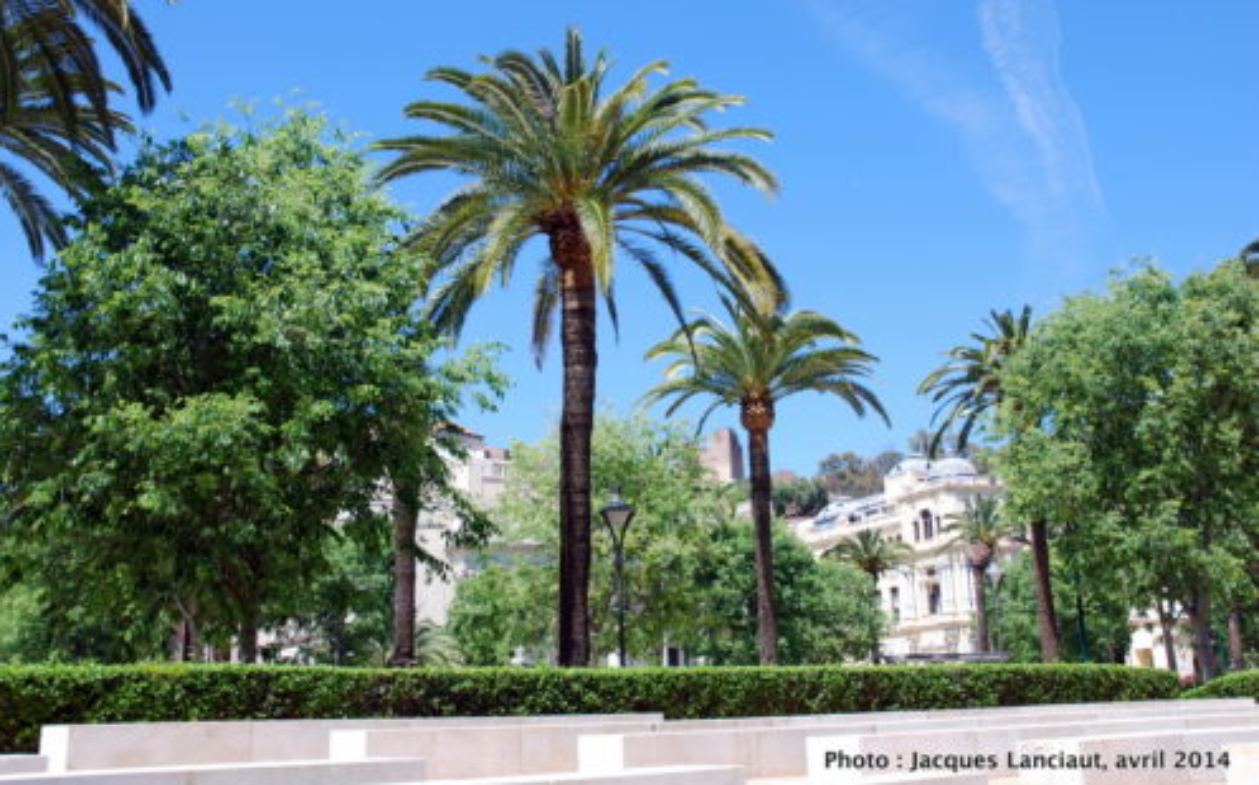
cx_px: 628
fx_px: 1269
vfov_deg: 34.4
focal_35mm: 37
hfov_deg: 52.8
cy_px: 374
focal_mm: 24
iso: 100
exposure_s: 1/125
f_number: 8
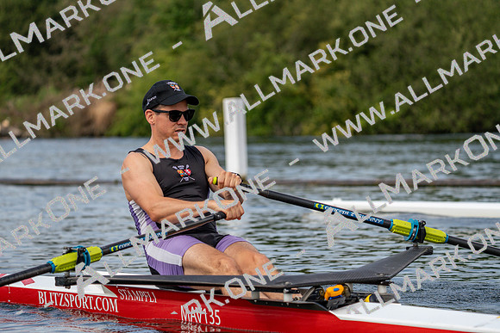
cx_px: 250
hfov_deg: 10.3
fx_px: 2778
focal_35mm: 200
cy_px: 166
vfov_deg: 6.9
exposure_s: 1/1600
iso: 400
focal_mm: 200
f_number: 5.6
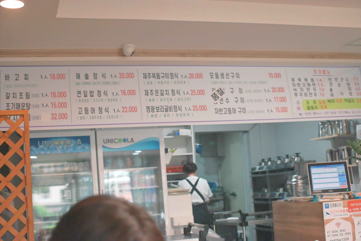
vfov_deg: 27.0
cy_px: 120
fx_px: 501
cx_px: 180
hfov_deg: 39.6
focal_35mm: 50
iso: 28800
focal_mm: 50
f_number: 1.2
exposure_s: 1/8000
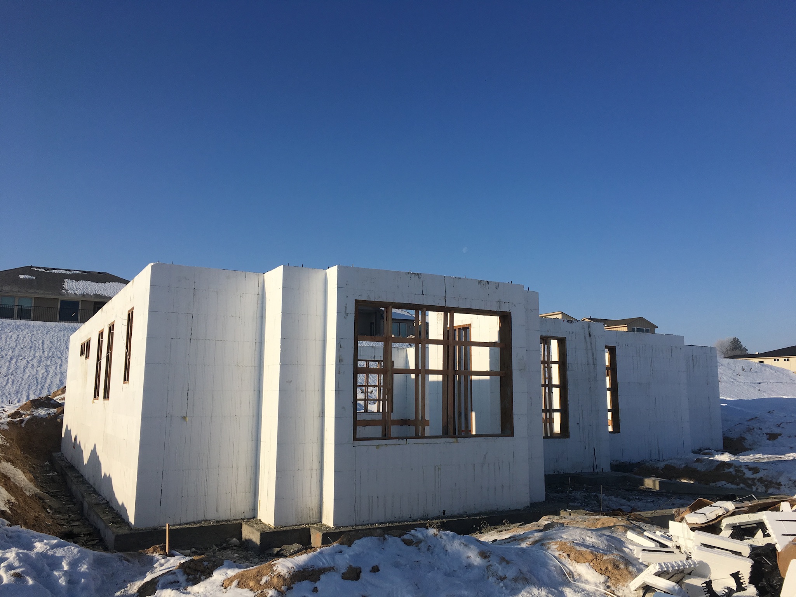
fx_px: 667
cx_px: 398
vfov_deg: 48.2
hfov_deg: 61.7
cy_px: 298
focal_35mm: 29
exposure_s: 1/3344
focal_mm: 4.15
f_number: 2.2
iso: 25
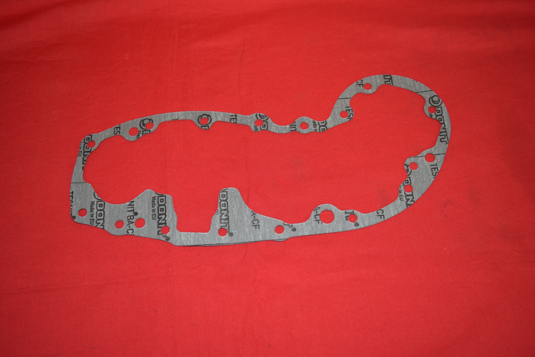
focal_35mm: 44
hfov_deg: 45.0
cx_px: 268
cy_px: 178
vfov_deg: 30.9
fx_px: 647
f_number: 5
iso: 160
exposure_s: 1/25
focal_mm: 29
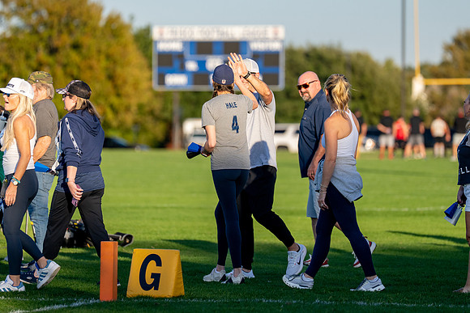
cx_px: 227
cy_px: 117
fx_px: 4018
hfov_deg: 6.7
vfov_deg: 4.5
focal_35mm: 308
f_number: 2.8
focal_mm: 200
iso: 200
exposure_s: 1/2500
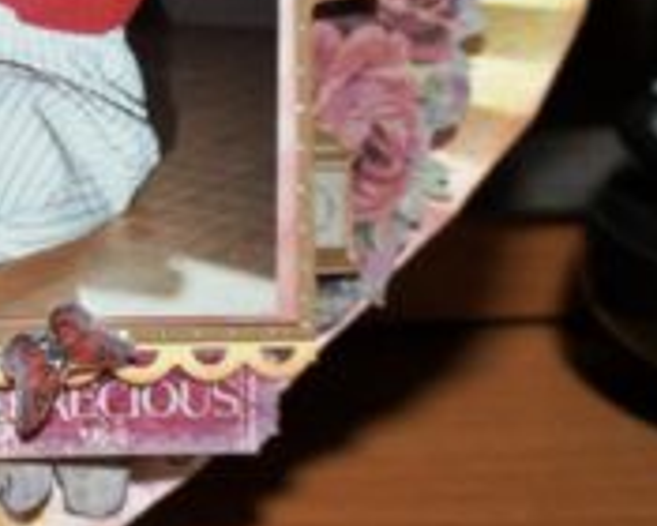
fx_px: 1795
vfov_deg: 16.4
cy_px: 23
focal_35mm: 92
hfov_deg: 19.7
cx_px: -98
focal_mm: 23
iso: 2500
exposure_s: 1/160
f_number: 4
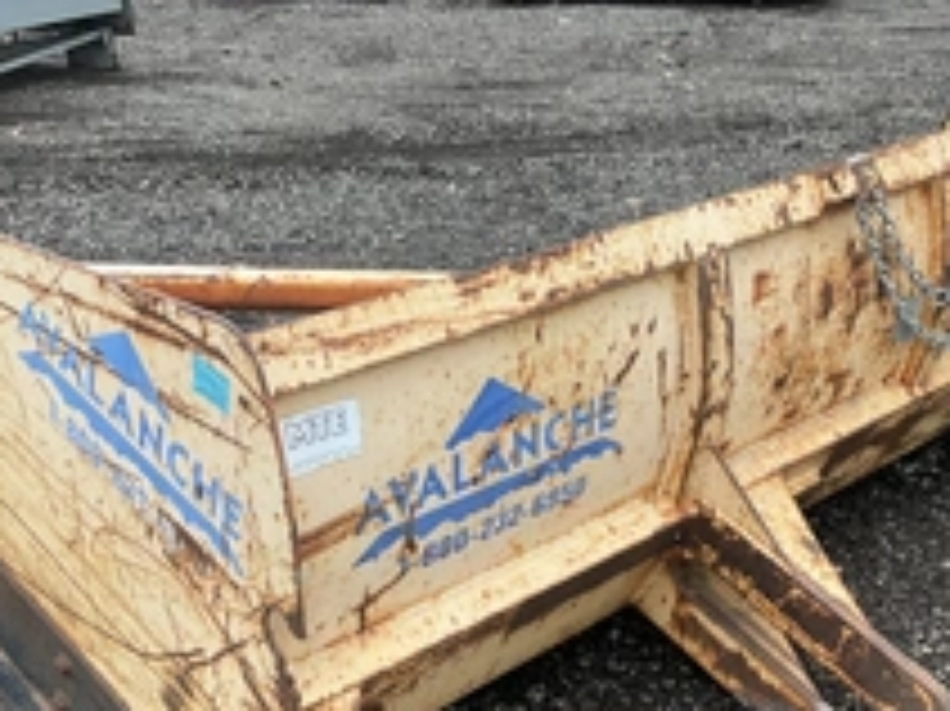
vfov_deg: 26.3
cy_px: 513
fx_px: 1509
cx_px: 626
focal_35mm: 55
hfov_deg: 34.7
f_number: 1.8
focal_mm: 3
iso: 25
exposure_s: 1/367
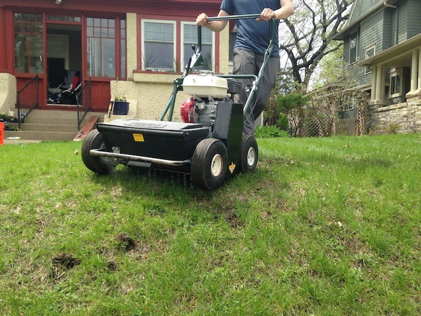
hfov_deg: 55.4
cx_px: 210
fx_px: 401
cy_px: 158
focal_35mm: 33
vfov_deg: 42.9
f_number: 2.4
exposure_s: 1/596
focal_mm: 4.12
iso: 50
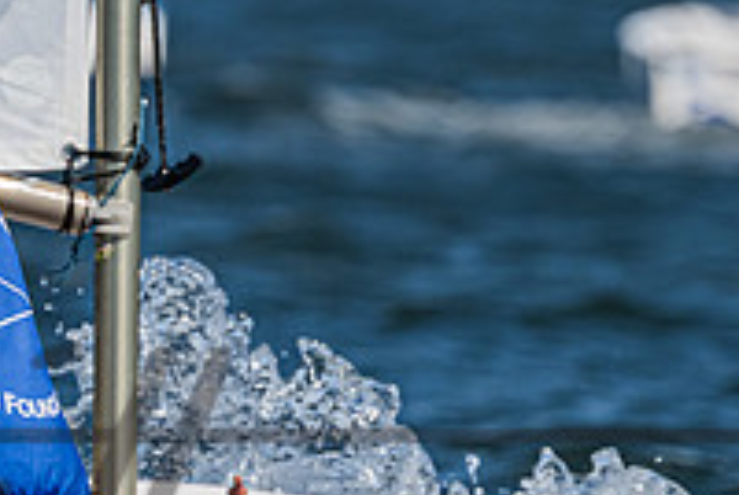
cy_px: 658
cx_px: -171
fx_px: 28308
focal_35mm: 1377
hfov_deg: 1.5
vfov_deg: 1.0
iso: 320
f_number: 9
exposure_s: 1/1250
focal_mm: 400
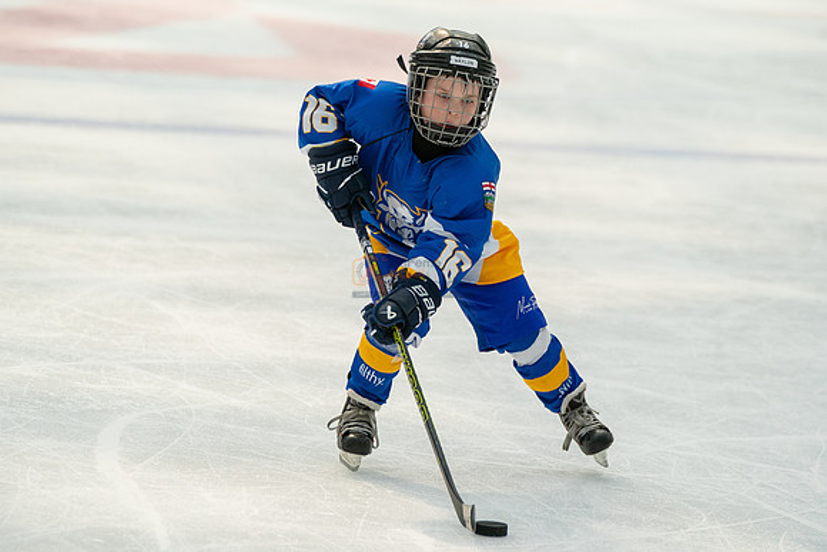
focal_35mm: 272
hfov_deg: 7.6
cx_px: 408
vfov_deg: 5.0
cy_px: 281
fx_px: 6257
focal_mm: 209
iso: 1600
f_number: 3.5
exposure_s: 1/2000
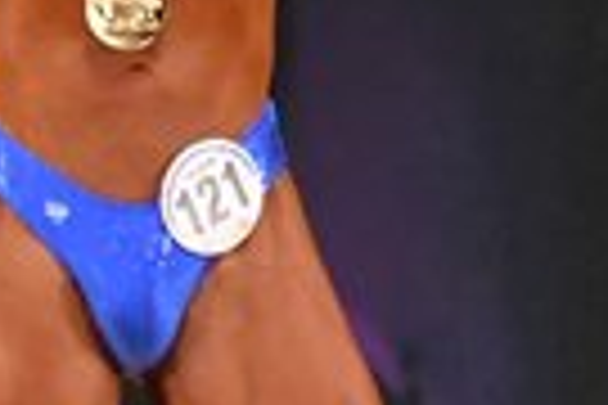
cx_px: 277
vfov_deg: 0.9
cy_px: 202
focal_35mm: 1551
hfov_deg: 1.3
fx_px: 26193
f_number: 5.6
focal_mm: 180
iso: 5000
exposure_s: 1/400
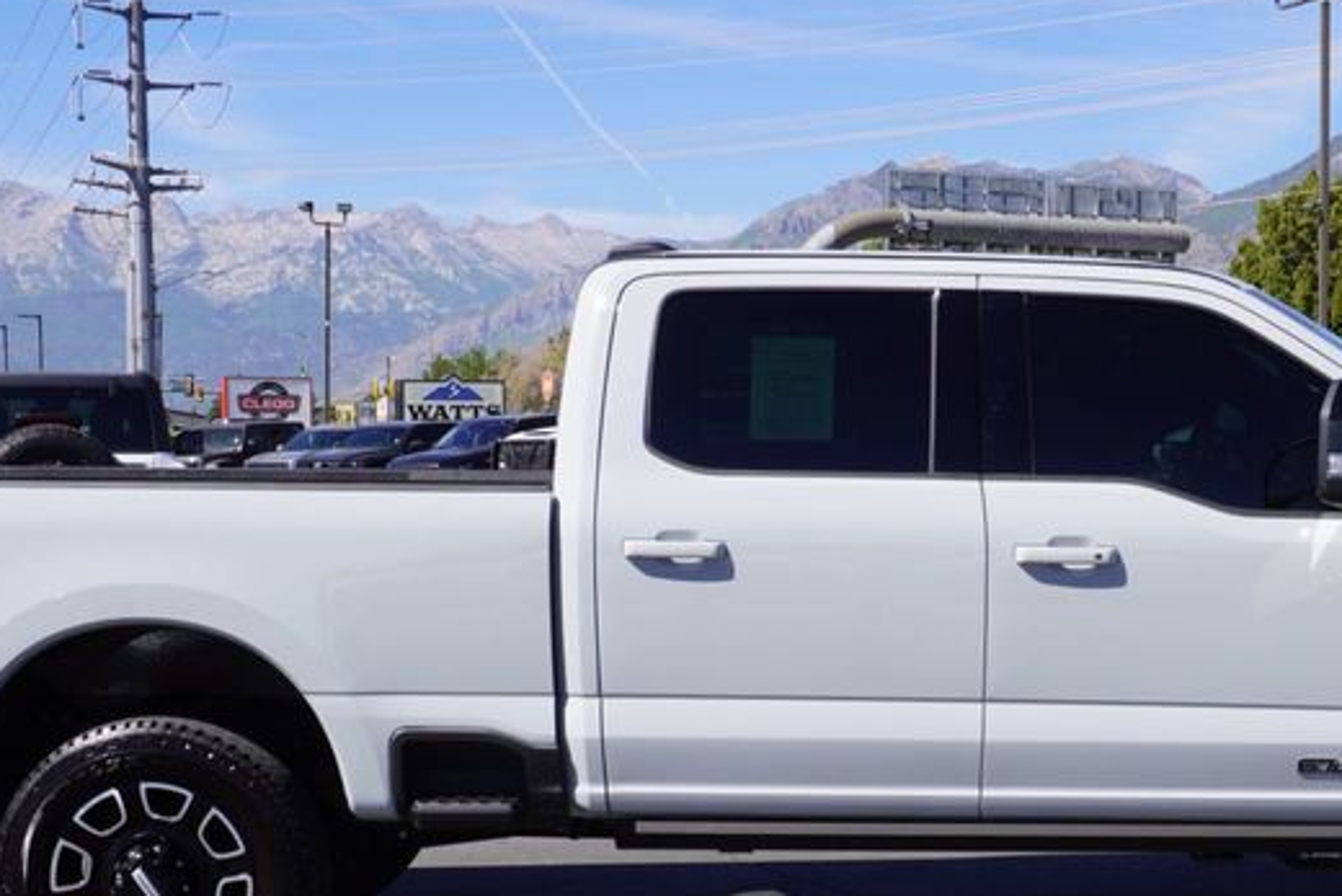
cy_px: 723
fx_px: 2535
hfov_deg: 29.5
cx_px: 852
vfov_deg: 19.8
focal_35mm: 68
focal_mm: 23
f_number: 10
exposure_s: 1/160
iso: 100
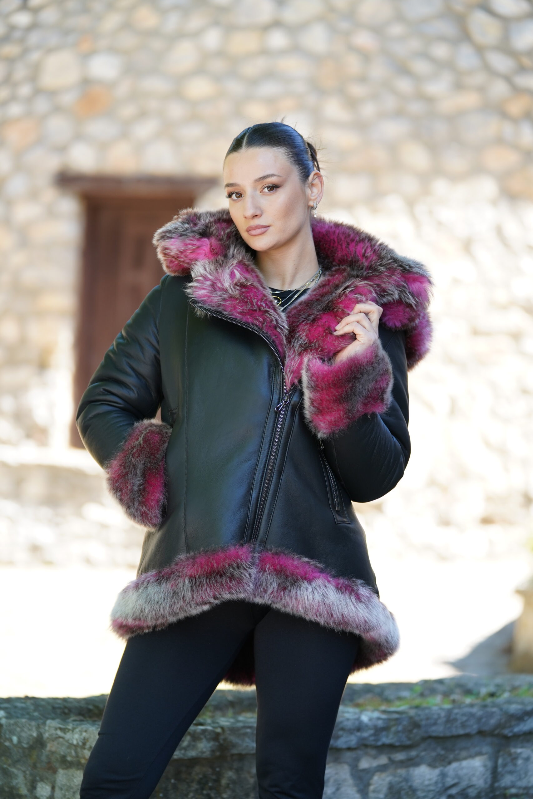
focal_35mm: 108
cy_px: 400
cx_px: 266
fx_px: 2398
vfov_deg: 18.9
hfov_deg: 12.7
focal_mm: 108
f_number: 2.8
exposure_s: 1/320
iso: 320
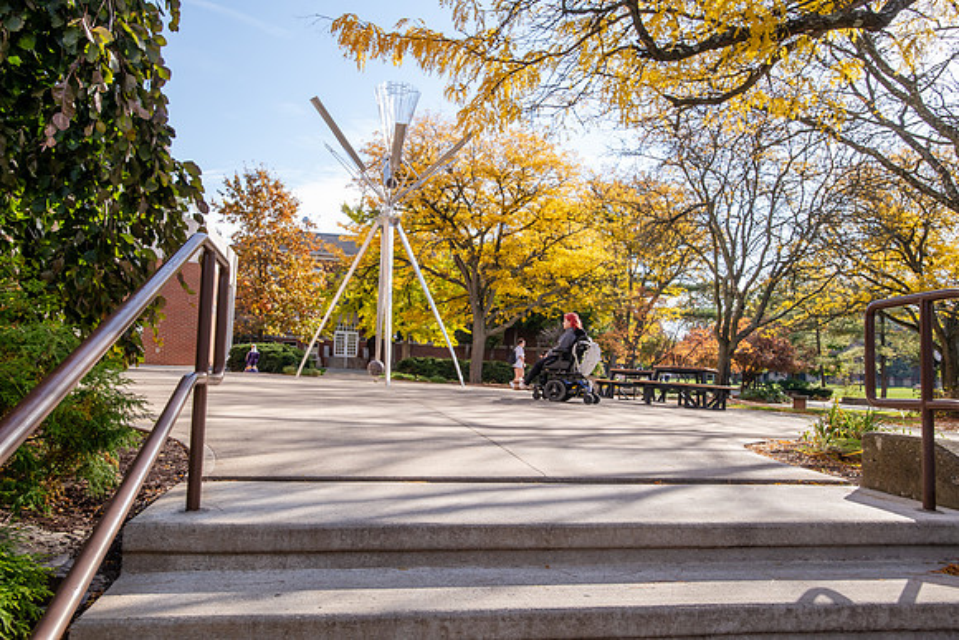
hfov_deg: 69.4
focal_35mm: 26
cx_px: 480
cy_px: 320
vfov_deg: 49.6
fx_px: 693
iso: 320
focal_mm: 26
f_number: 10
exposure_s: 1/200
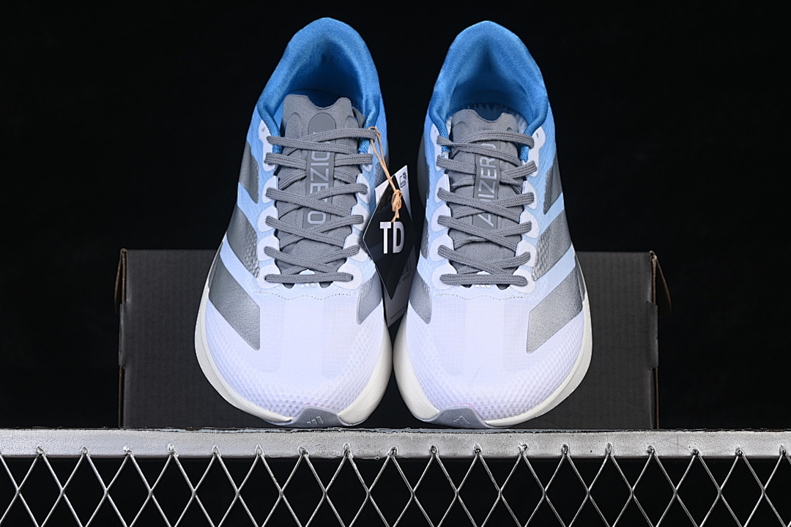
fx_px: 1648
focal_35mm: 75
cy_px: 264
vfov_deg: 18.2
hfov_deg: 27.0
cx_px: 396
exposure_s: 1/80
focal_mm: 50
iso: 160
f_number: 8
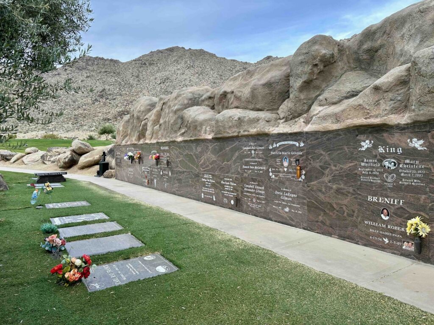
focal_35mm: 24
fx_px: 301
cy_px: 162
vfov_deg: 56.8
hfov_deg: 71.6
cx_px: 217
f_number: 1.78
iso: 80
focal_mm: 6.86
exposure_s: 1/480
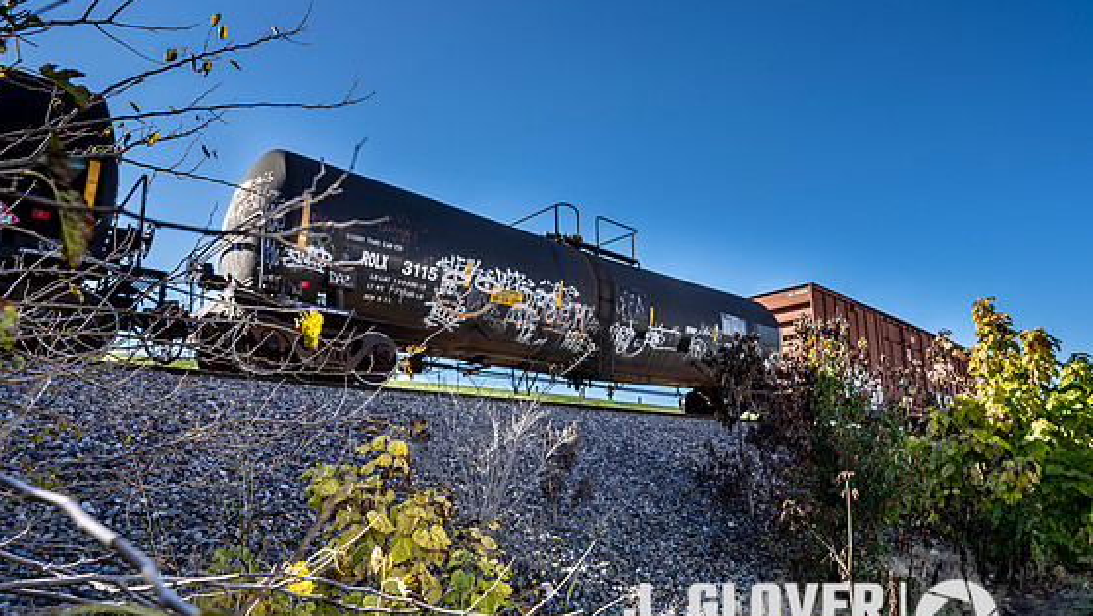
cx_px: 650
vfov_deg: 49.5
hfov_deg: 77.9
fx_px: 667
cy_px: 344
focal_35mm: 23
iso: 100
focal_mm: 17
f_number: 5
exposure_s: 1/250
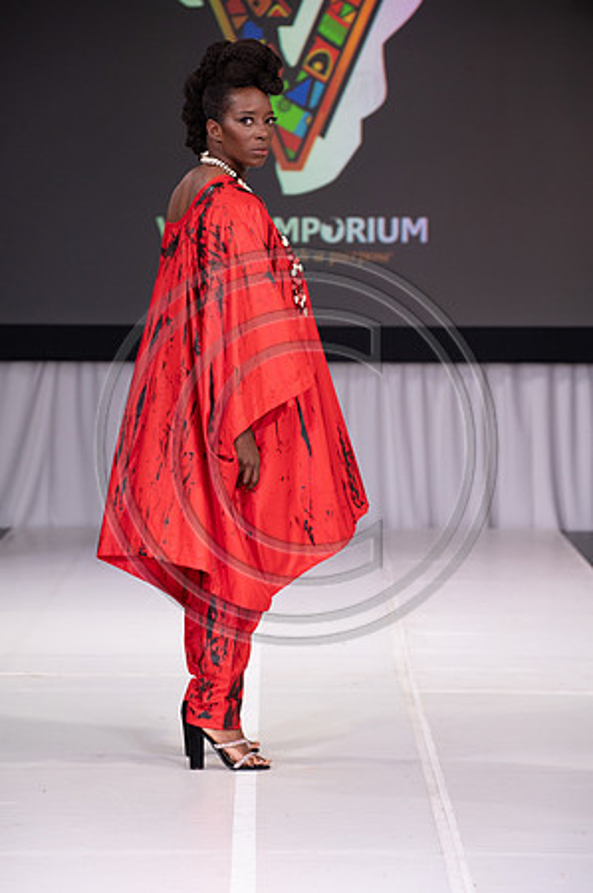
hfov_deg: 9.8
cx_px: 296
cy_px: 446
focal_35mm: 140
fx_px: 3467
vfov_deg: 14.7
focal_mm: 140
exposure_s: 1/400
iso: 2000
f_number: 5.6
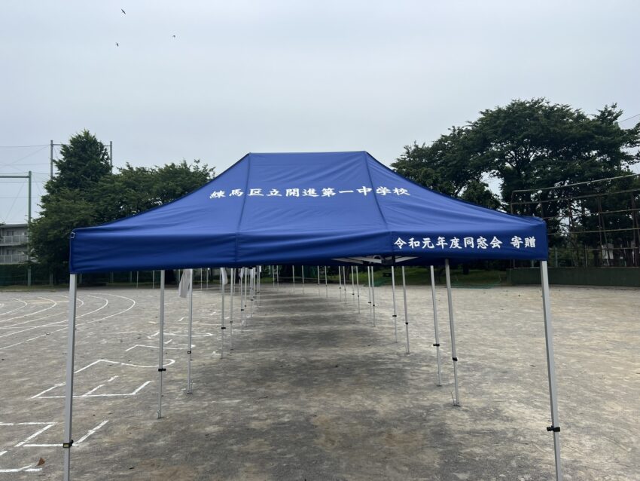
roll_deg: +1.3
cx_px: 320
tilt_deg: +2.3
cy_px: 240
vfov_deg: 53.1
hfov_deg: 67.3
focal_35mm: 26
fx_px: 481
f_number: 1.5
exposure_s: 1/6211
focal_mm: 5.7
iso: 50
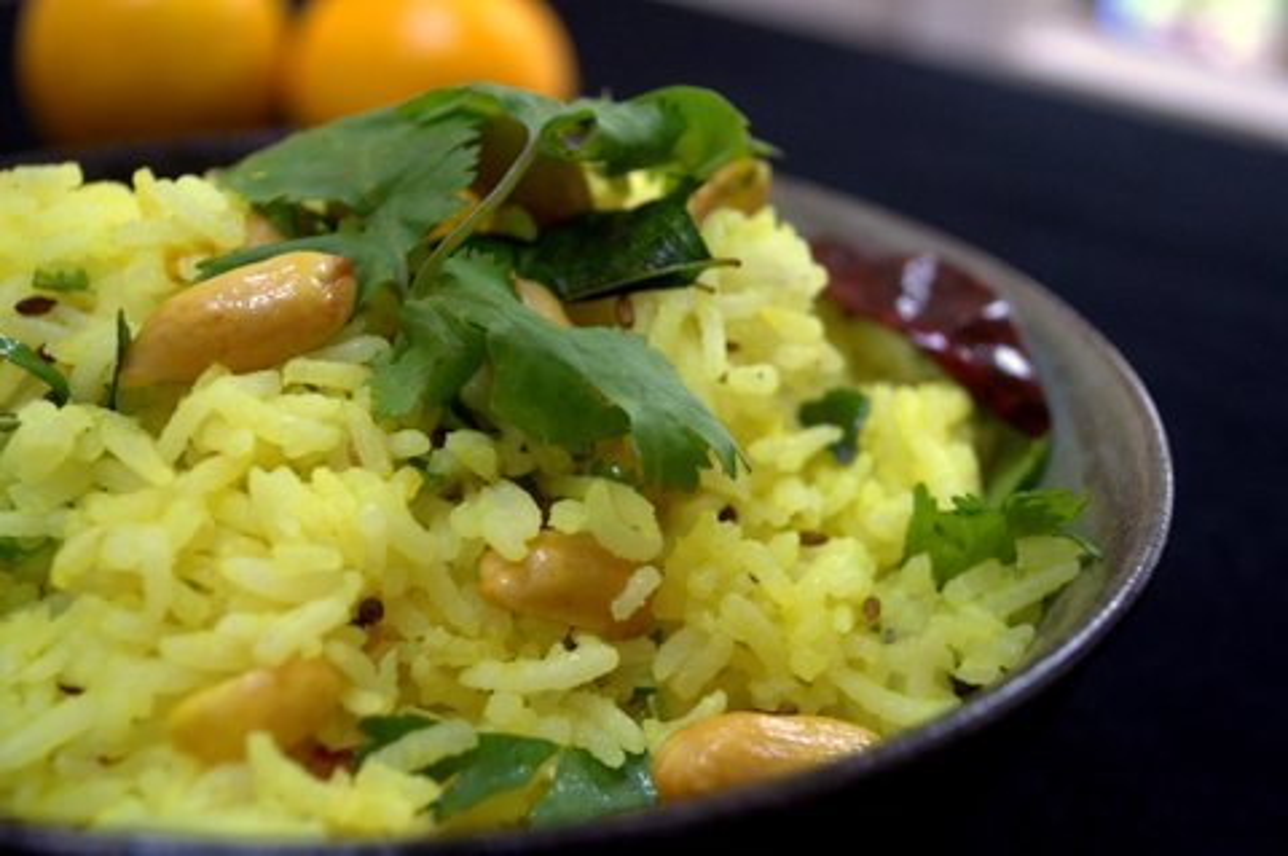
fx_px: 1716
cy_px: 428
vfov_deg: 28.0
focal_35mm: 48
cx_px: 644
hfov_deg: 41.2
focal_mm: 32
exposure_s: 1/30
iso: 800
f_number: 4.8
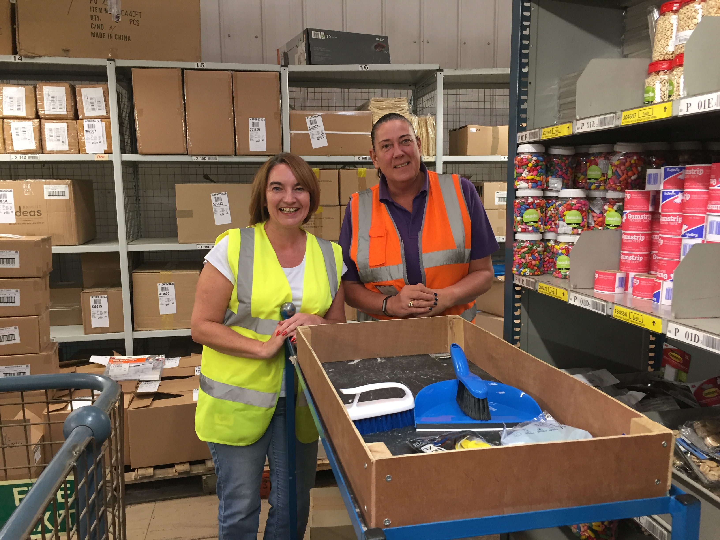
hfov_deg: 61.7
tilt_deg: -7.8
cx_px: 360
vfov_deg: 48.2
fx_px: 603
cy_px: 270
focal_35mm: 29
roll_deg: +0.2
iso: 160
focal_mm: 4.15
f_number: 2.2
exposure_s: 1/33
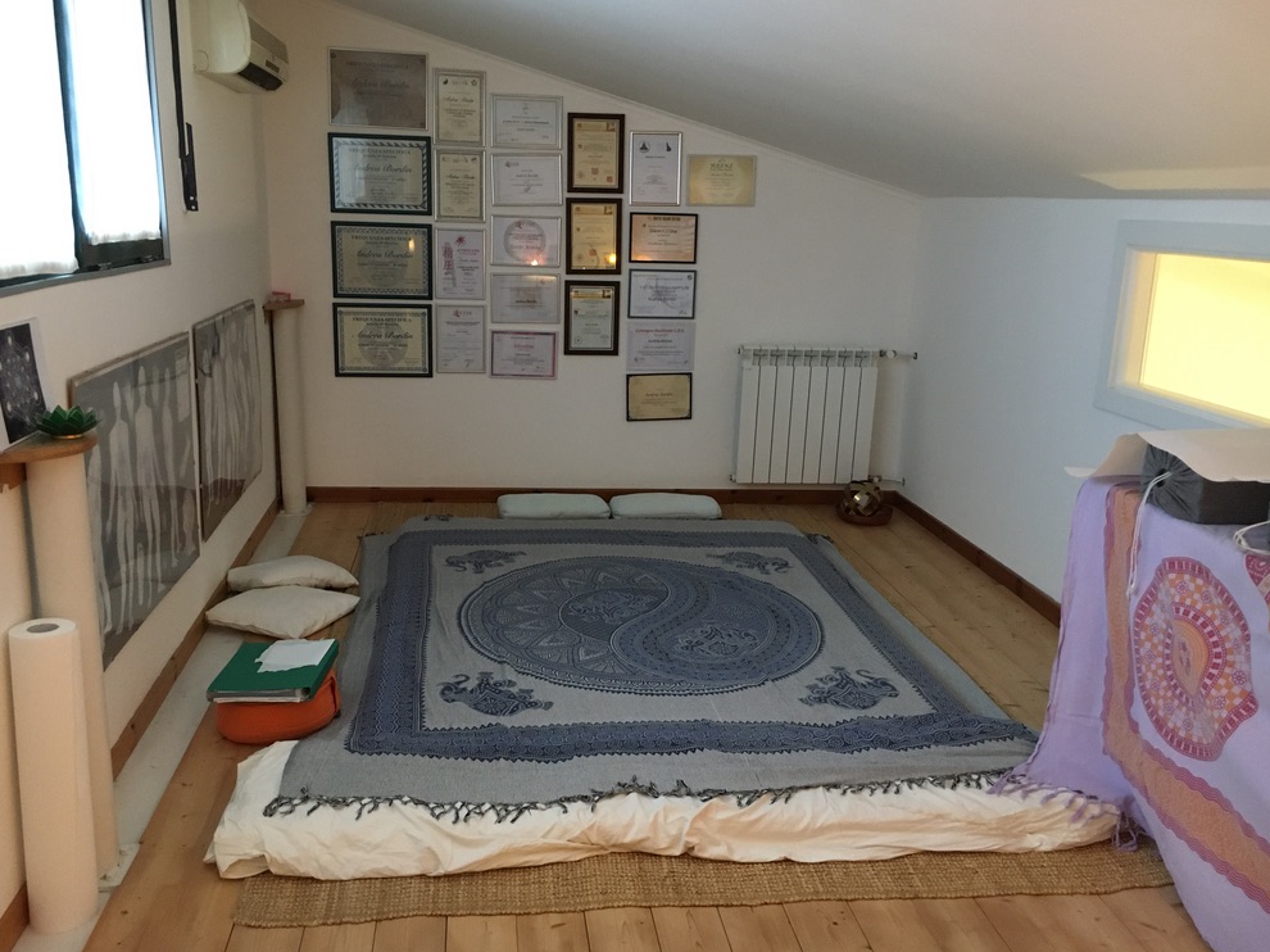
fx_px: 1100
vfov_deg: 46.8
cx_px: 616
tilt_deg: -12.6
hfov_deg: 60.0
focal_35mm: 30
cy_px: 473
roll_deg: -3.2
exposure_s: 1/25
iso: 200
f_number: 2.2
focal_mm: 4.15
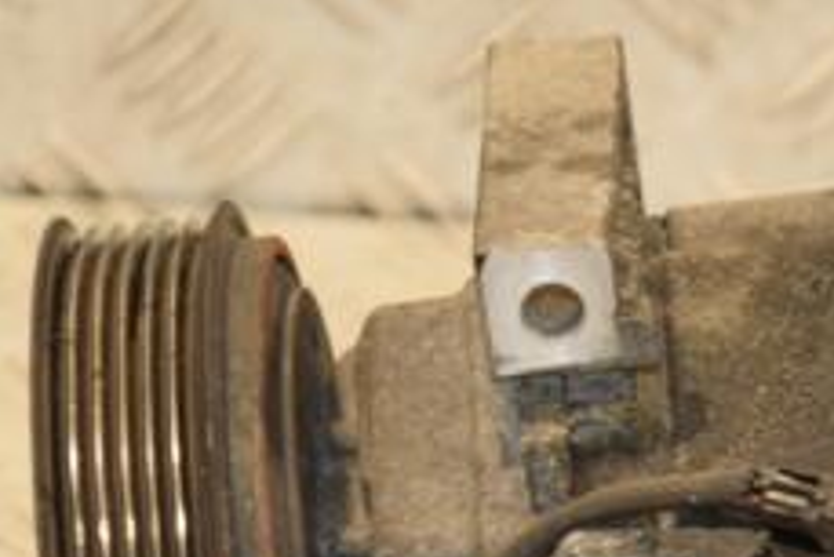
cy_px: 579
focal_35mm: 385
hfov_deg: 5.3
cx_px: 856
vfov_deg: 3.6
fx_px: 8924
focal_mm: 98
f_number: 5.6
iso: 800
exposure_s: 1/125
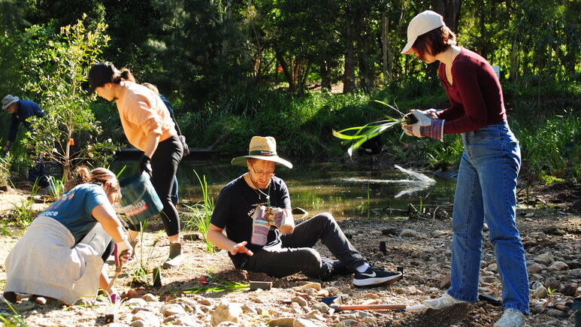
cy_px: 141
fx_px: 986
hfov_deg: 32.8
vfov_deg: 18.8
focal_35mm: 64
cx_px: 276
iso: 100
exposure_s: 1/60
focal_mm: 38
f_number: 5.6
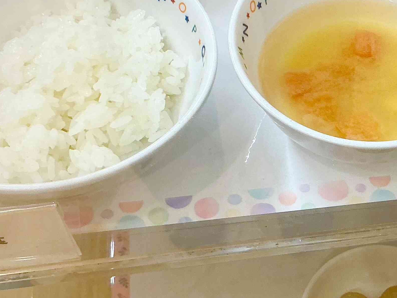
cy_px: 125
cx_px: 405
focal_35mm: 74
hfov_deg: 25.0
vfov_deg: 19.9
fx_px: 849
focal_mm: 3
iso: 40
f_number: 1.8
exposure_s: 1/60
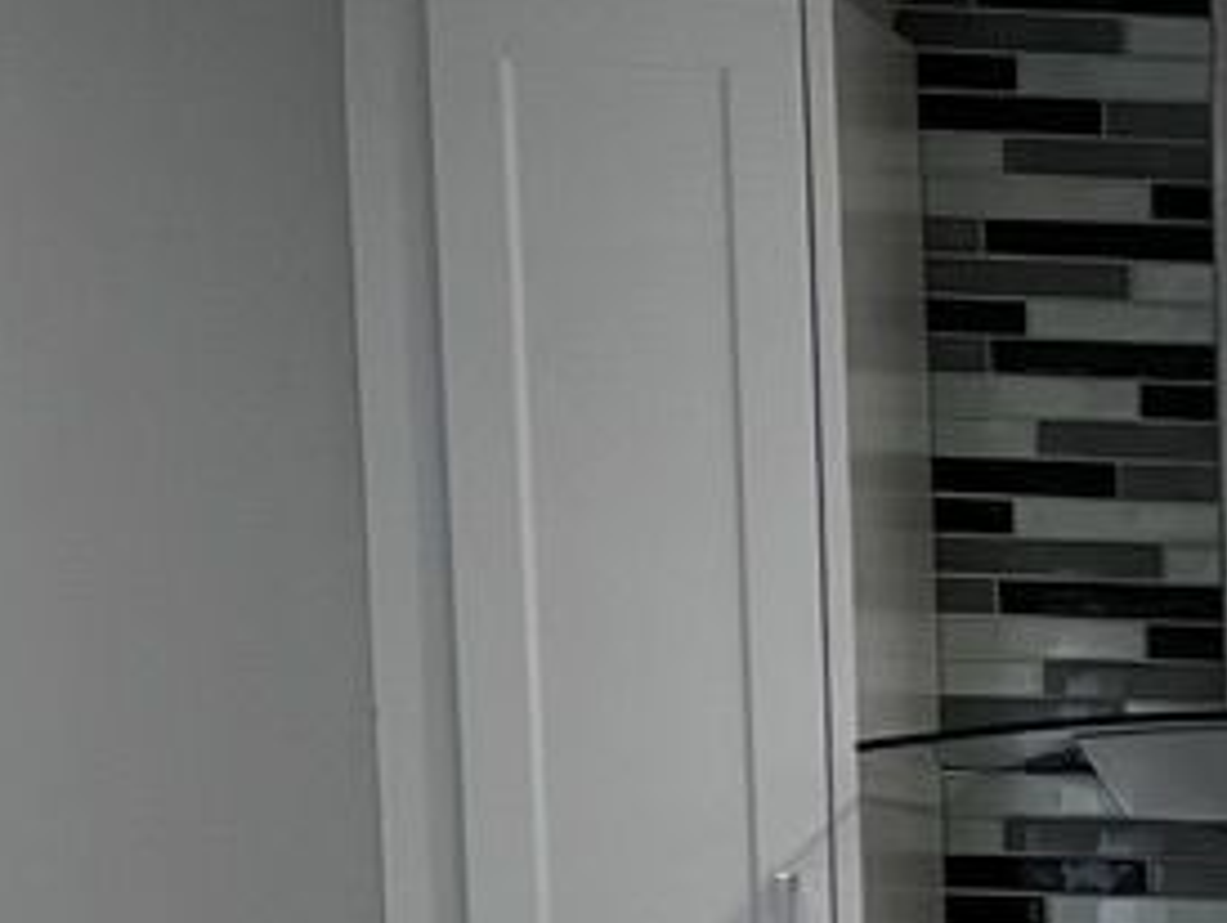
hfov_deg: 9.1
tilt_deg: -9.7
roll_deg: -0.9
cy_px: 2218
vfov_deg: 7.2
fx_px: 6883
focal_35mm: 194
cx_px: 3032
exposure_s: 1/120
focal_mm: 5.1
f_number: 1.6
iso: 50
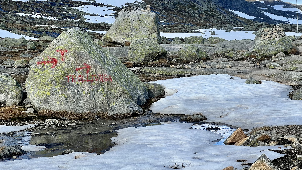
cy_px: 92
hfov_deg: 25.3
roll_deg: +2.7
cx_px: 151
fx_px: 673
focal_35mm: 84
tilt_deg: -4.6
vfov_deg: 14.4
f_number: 2.8
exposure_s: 1/511
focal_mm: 9
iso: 32
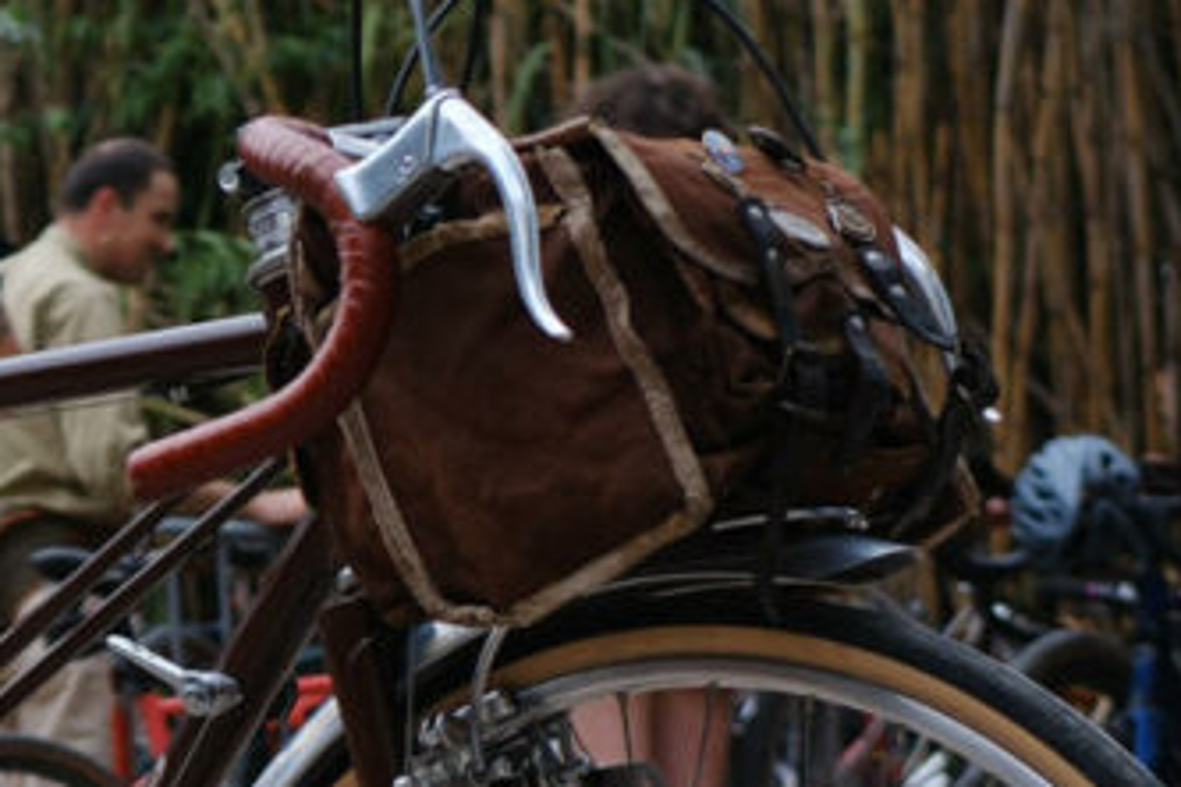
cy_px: 1007
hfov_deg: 15.8
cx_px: -92
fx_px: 4133
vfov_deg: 10.7
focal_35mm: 126
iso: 125
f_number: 2.8
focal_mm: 23
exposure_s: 1/640
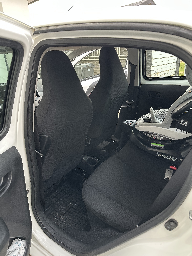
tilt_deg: -21.2
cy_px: 128
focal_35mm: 24
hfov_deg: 56.8
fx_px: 177
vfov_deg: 71.6
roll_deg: +6.0
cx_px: 96
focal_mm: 6.86
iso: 250
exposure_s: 1/76
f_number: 1.78
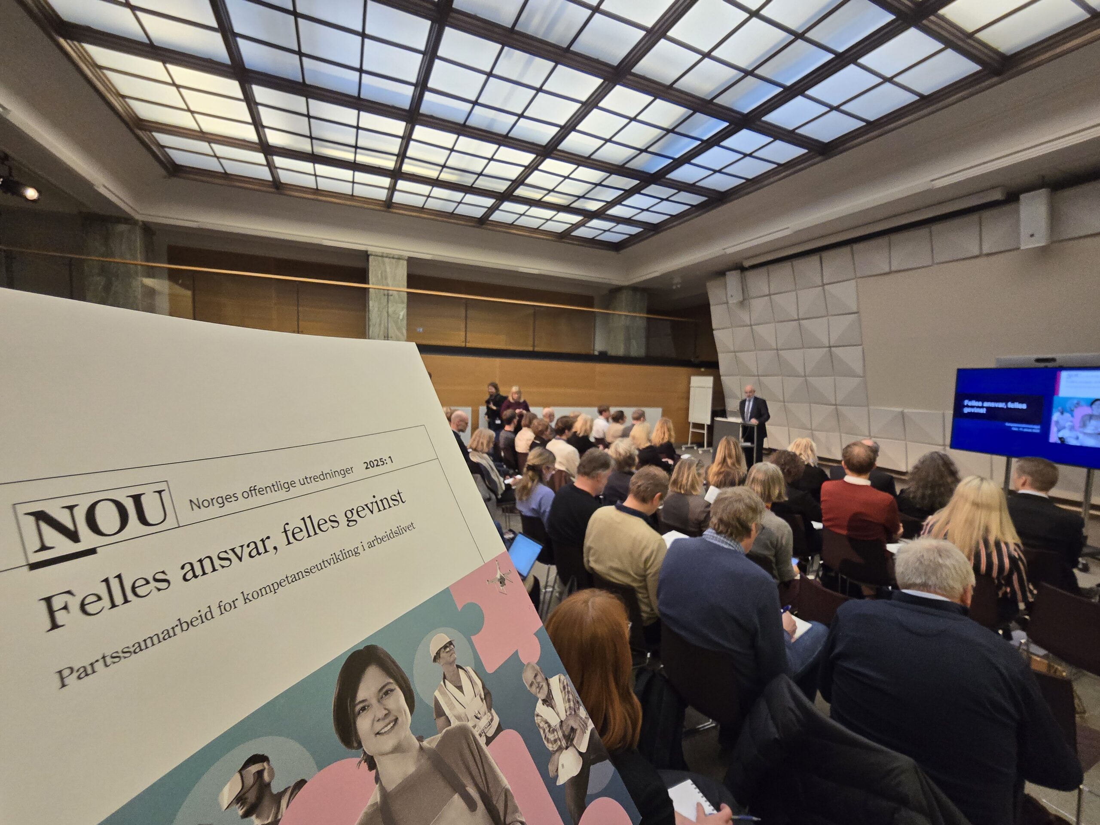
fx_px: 413
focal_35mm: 13
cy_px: 412
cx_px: 550
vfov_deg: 89.9
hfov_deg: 106.2
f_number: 2.2
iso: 250
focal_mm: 2.2
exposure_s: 1/50
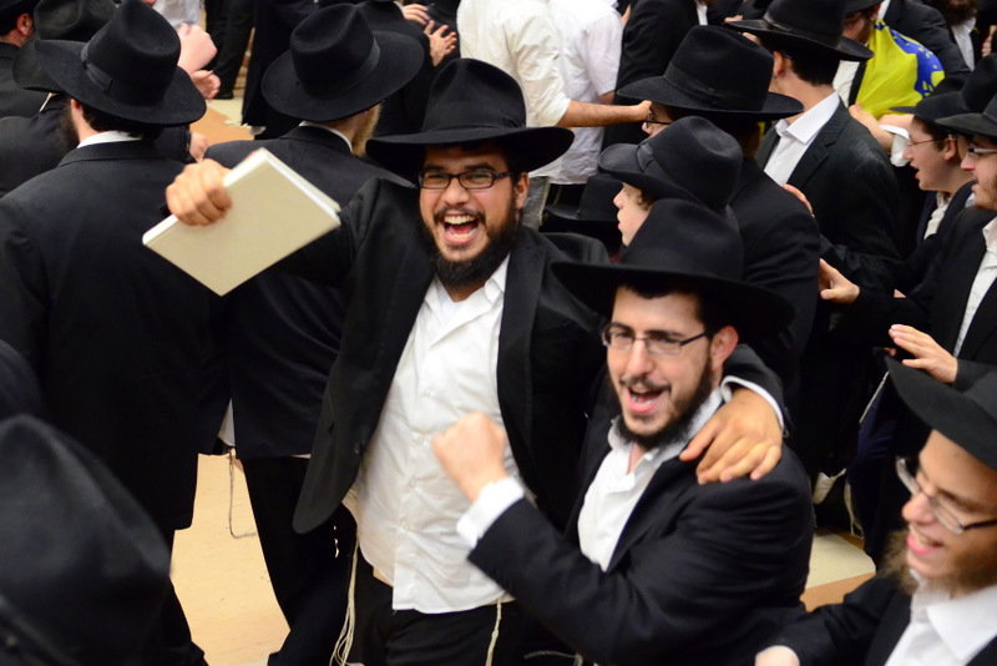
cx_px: 498
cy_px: 333
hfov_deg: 46.4
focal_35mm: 42
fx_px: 1164
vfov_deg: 31.9
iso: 3200
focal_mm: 28
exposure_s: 1/200
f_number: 3.2
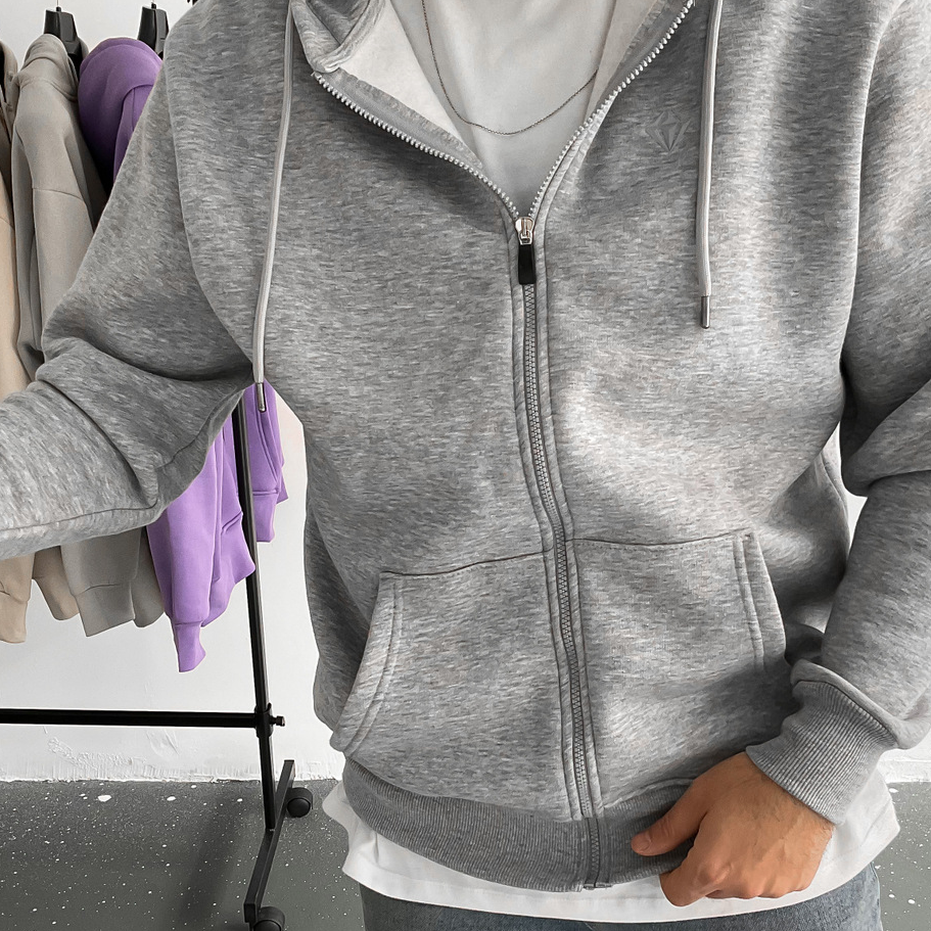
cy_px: 641
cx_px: 510
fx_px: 1369
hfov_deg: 37.5
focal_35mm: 45
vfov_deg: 37.0
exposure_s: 1/60
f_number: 1.8
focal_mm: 3
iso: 64
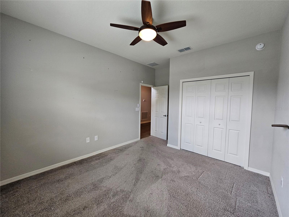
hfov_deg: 106.2
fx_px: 109
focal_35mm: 13
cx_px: 144
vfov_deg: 89.9
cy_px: 108
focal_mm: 2.2
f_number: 2.2
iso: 80
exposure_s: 1/60
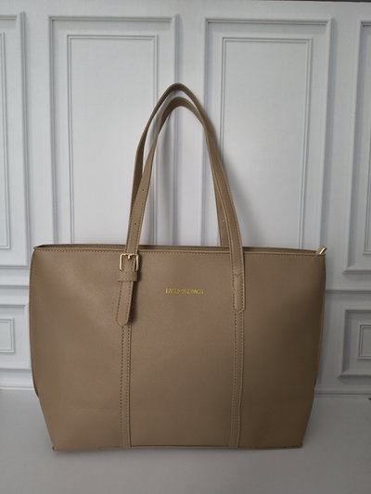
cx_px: 186
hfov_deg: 56.8
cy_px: 247
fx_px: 343
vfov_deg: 71.6
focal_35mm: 24
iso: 597
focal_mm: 5.56
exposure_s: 1/100
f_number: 1.8
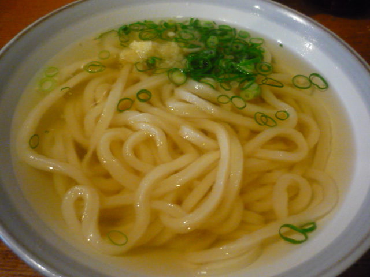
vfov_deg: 42.9
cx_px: 185
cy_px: 138
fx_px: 353
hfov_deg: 55.4
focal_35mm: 33
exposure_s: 1/40
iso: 800
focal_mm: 5.5
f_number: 2.8
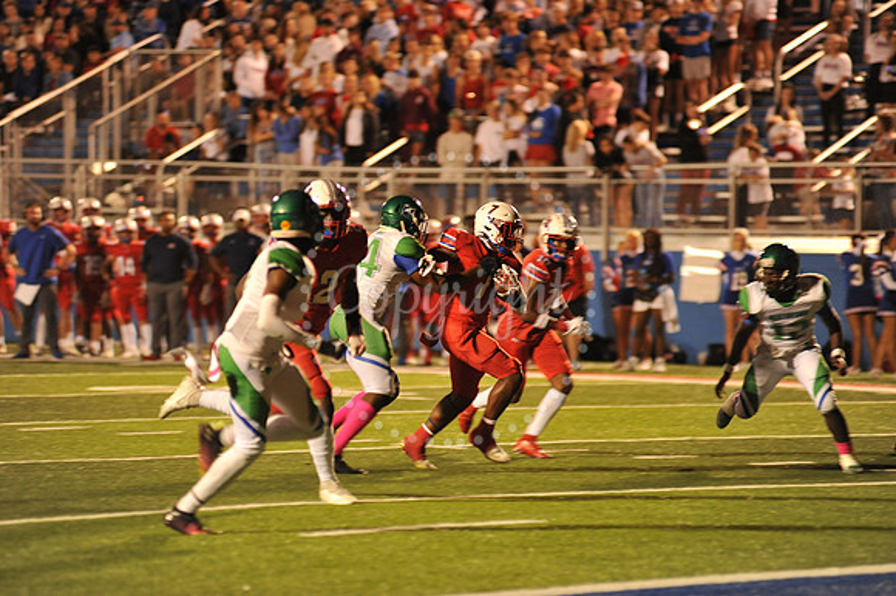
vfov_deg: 6.9
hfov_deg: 10.3
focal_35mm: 200
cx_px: 448
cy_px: 298
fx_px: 4975
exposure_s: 1/200
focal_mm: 200
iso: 2000
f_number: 2.8
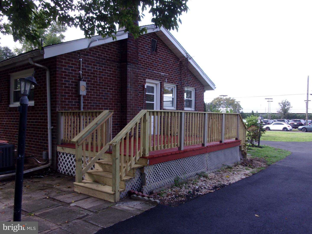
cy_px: 117
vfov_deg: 49.7
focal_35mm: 28
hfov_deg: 63.4
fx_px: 252
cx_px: 156
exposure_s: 1/210
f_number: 3.9
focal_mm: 5.1
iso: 80
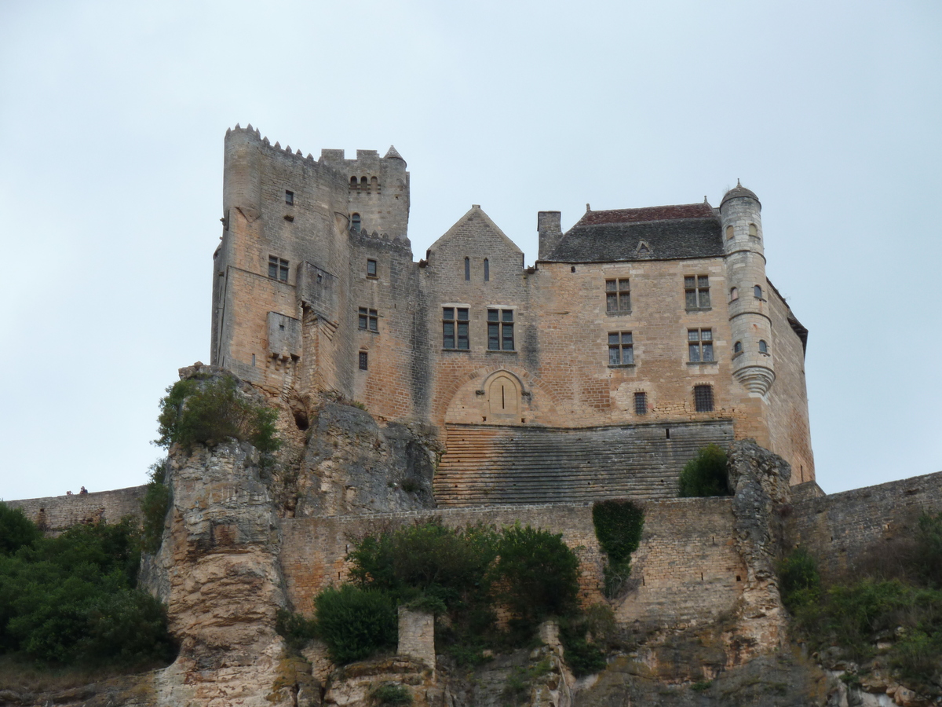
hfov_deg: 16.6
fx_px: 3238
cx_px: 471
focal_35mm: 119
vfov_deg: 12.5
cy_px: 354
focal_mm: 19.5
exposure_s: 1/200
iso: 80
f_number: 4.4
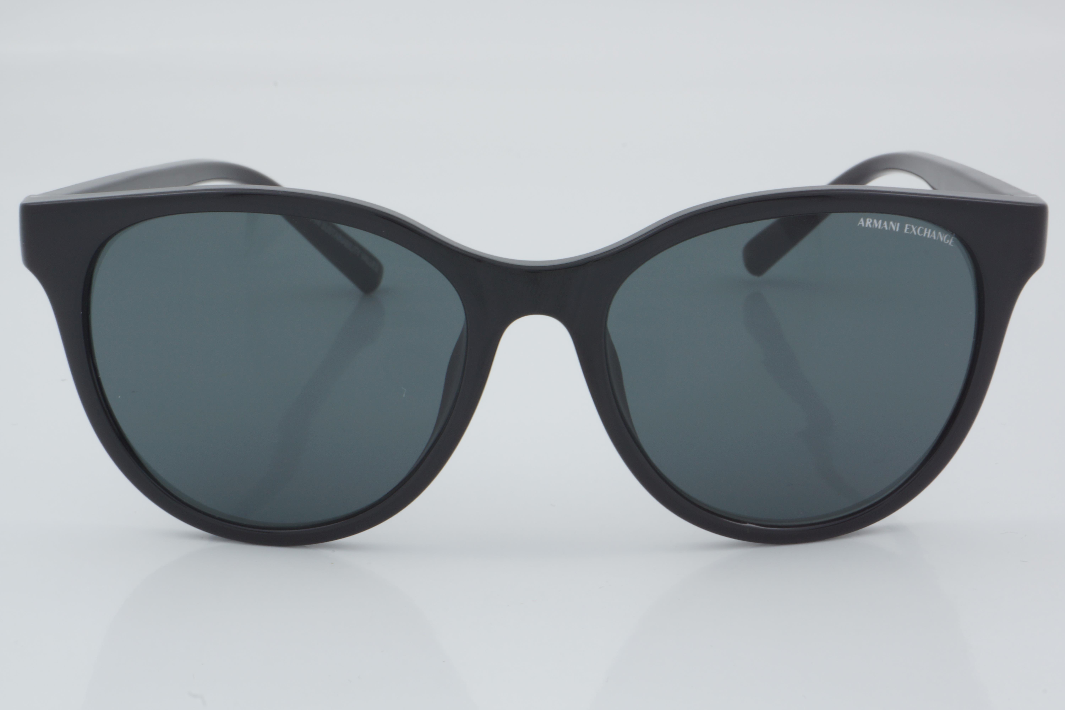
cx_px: 532
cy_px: 355
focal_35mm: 82
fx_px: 2440
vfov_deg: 16.6
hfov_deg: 24.6
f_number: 32
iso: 100
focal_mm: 55
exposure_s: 1/4
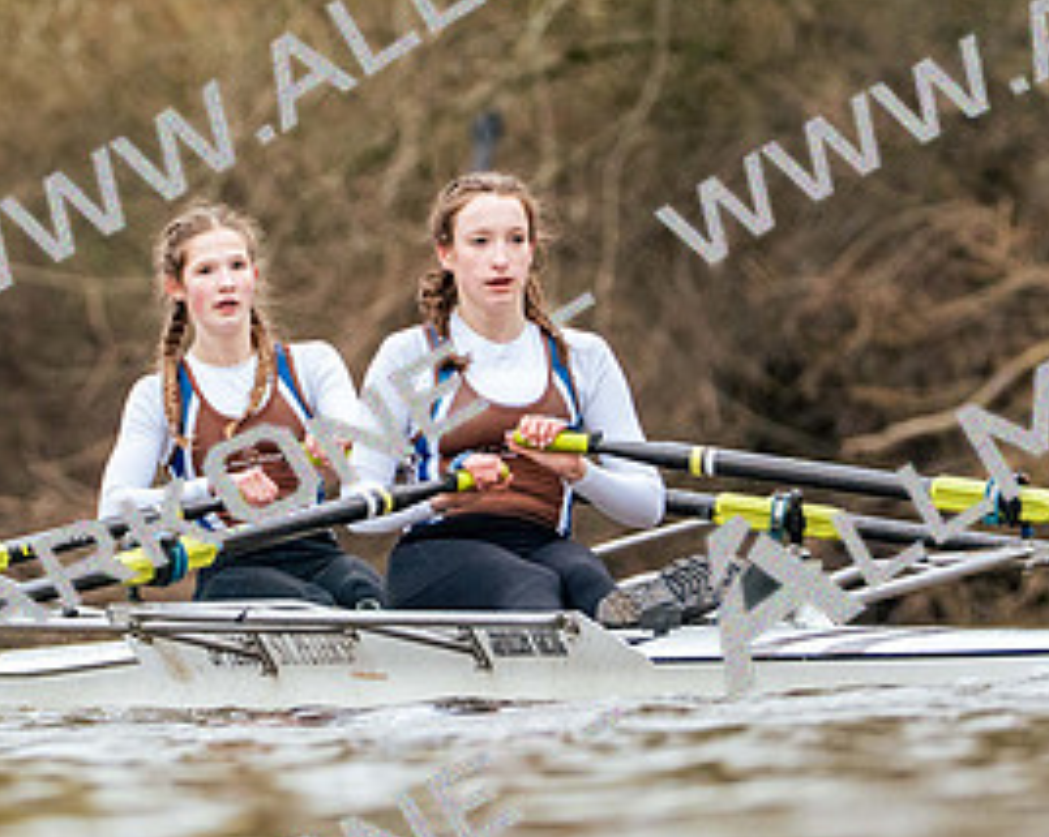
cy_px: 330
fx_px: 23237
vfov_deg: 2.1
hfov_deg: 2.6
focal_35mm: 749
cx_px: 372
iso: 4000
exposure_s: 1/1600
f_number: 6.3
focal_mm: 368
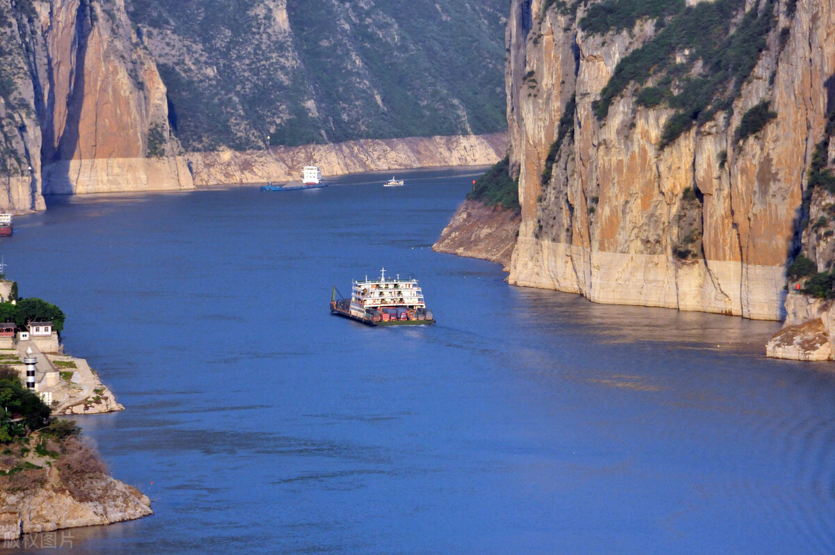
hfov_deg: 6.9
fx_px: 6952
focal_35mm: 300
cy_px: 278
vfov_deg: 4.6
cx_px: 418
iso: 1000
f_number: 11
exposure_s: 1/500
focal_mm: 200
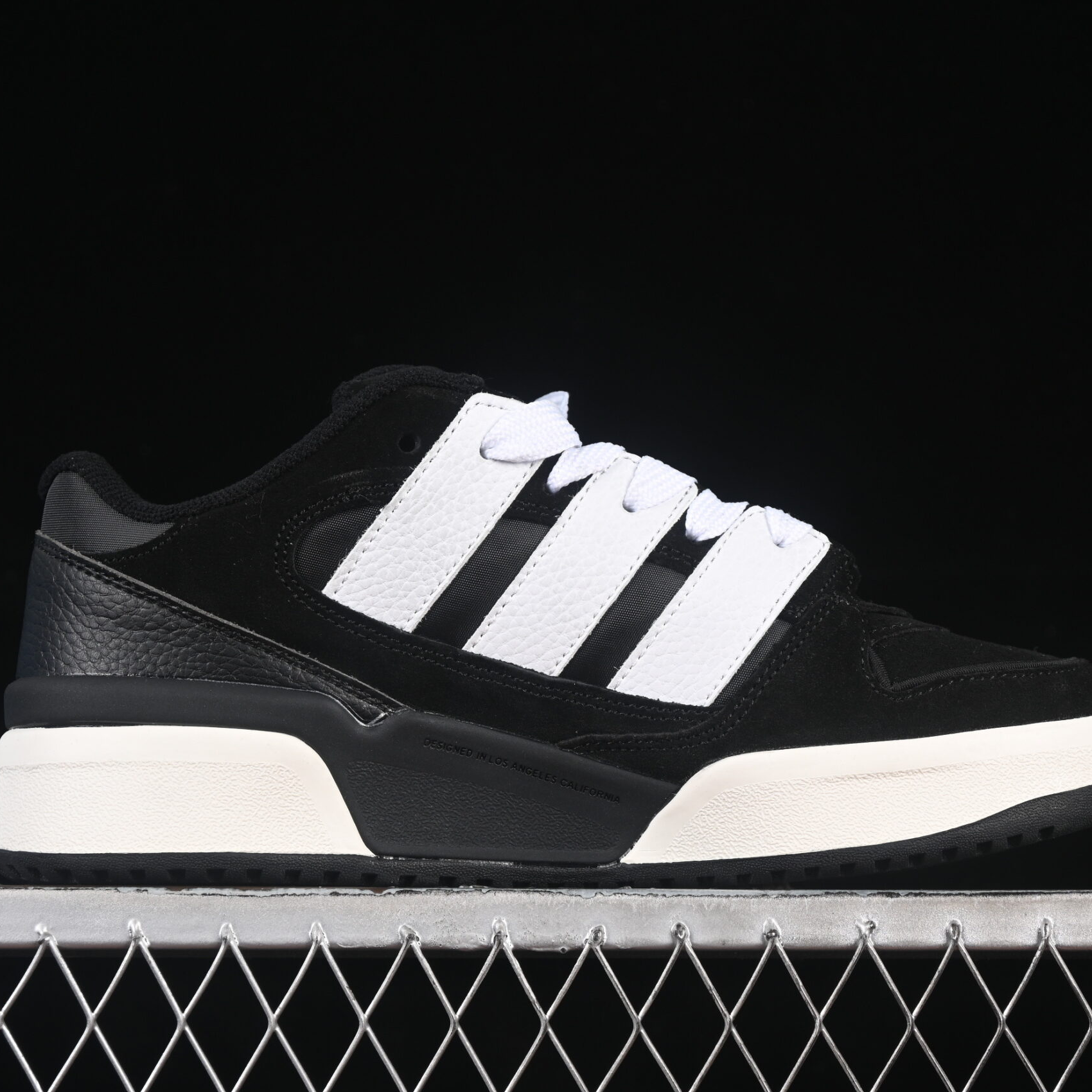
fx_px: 3426
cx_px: 568
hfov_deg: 18.1
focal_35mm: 96
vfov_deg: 18.1
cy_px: 548
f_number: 6.3
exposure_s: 1/60
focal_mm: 50
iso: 160
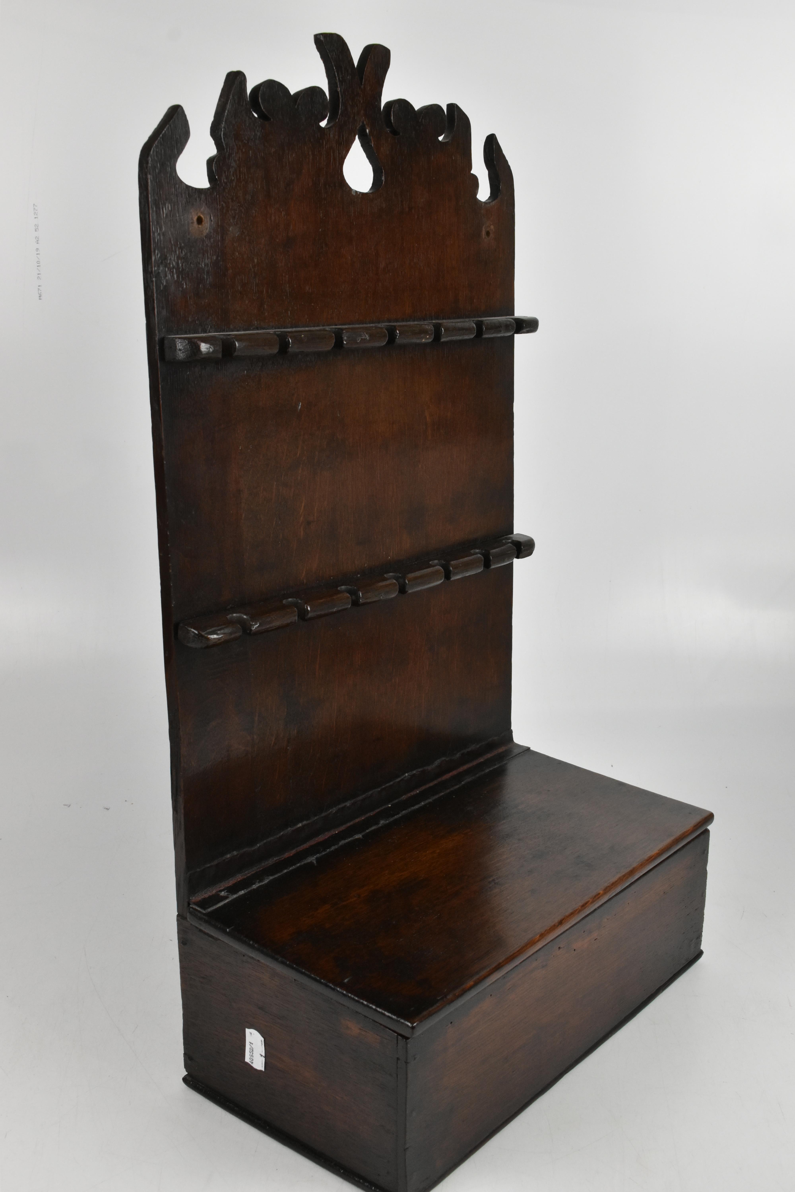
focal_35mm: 39
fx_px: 1292
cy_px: 596
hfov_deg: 34.2
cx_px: 398
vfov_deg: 49.6
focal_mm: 26
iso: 1600
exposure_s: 1/125
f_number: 10
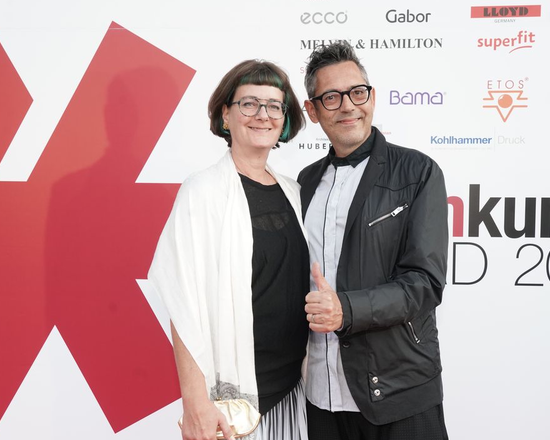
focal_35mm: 46
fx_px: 749
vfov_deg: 32.7
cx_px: 305
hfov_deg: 40.3
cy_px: 237
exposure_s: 1/200
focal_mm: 36
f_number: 8
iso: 1600
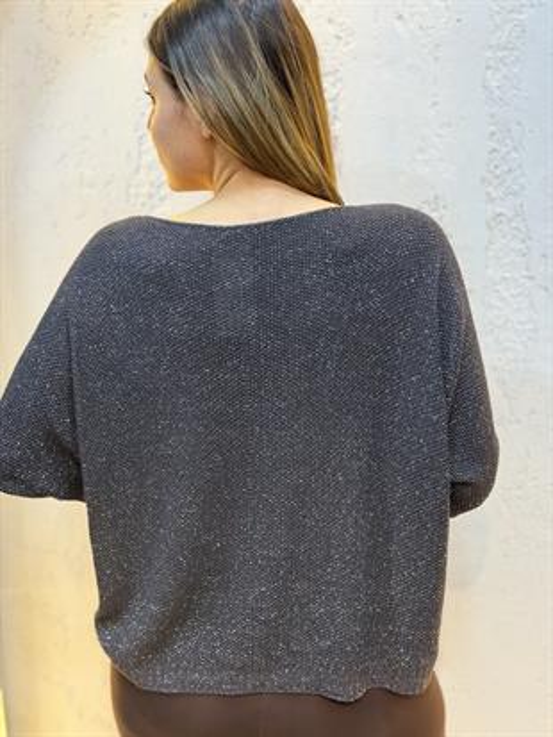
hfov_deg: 30.3
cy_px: 368
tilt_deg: -11.9
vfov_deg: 39.6
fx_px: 1022
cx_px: 276
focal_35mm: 48
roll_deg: +1.9
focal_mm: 6.76
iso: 64
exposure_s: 1/50
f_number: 1.78
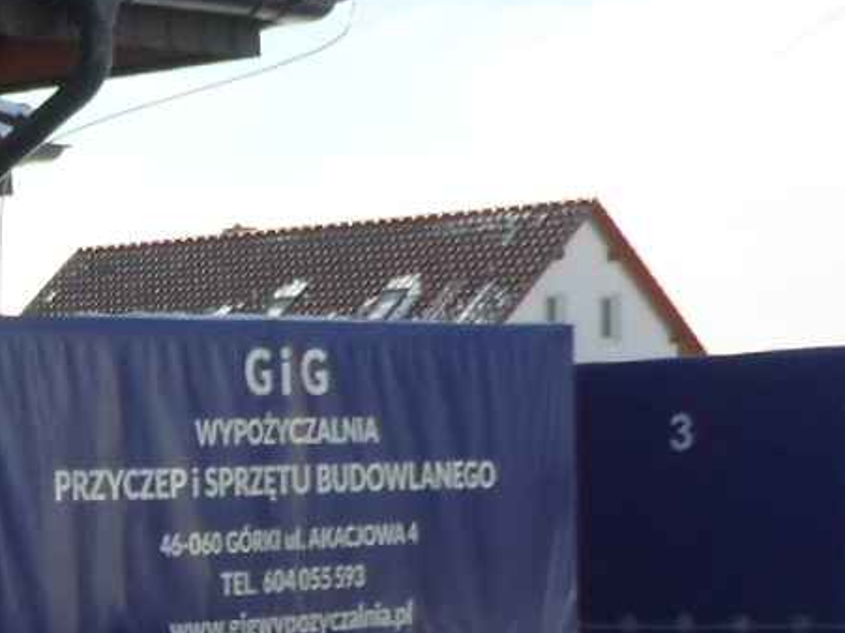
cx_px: -517
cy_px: 860
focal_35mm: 132
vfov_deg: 10.9
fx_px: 3221
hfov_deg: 13.8
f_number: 2.7
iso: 80
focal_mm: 5.5
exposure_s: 1/750
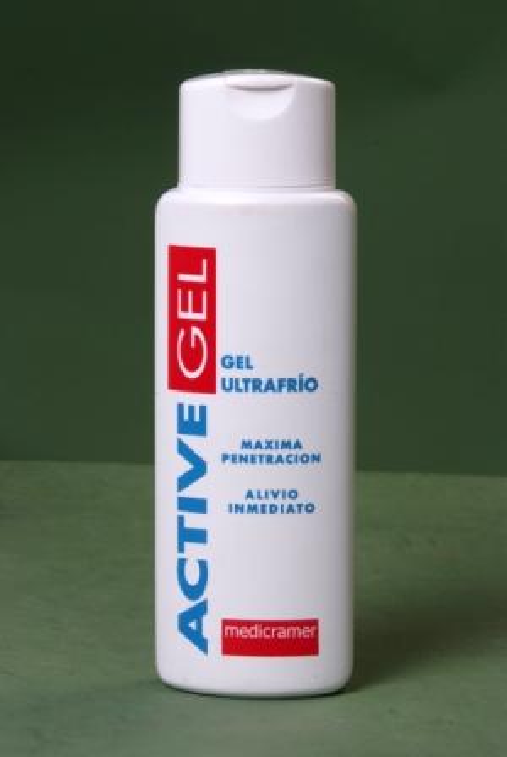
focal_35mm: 158
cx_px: 254
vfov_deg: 13.0
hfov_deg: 8.7
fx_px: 3327
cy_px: 378
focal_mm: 105
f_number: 25
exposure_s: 1/125
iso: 200
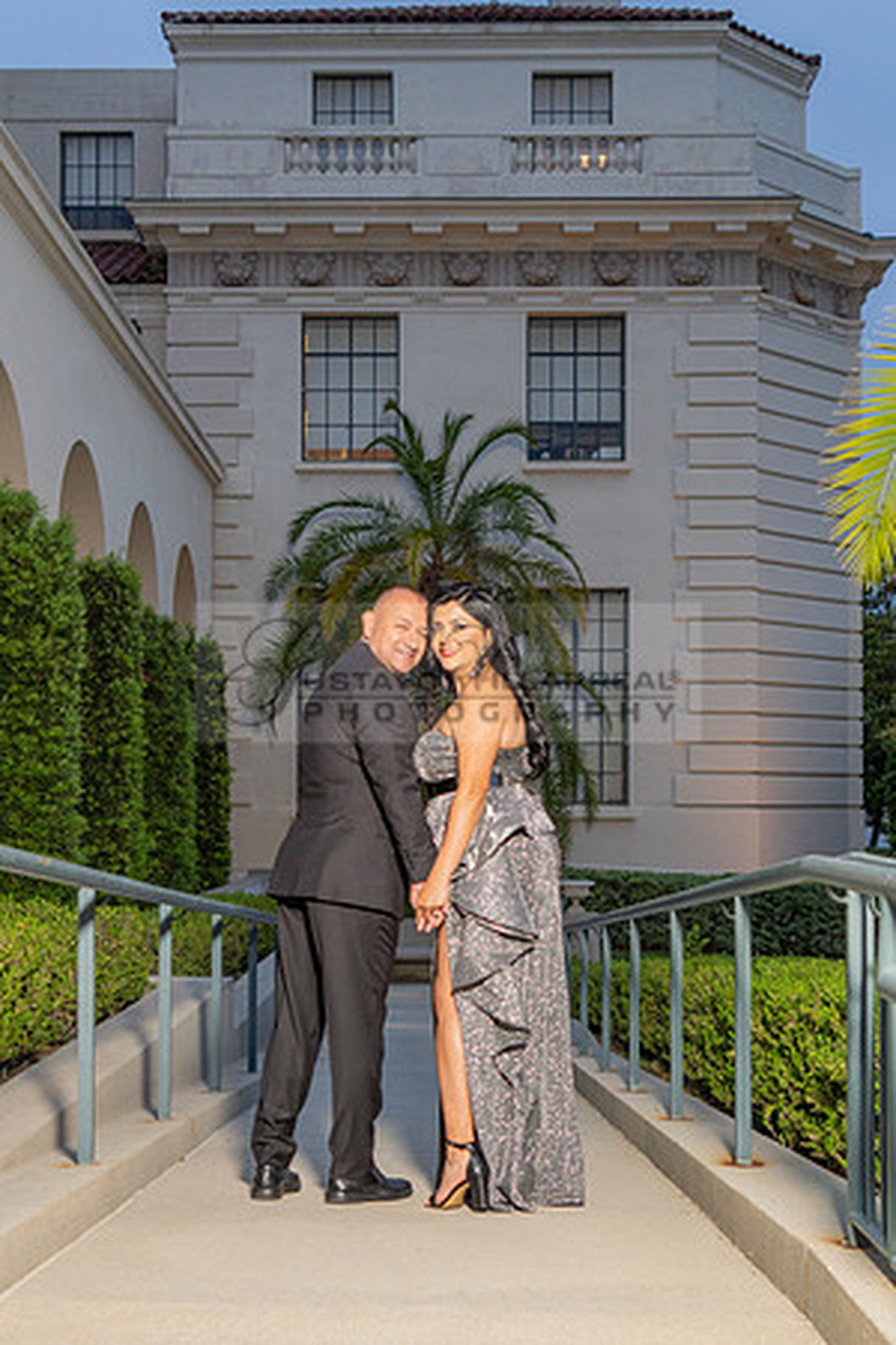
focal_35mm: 47
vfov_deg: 41.6
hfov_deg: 28.5
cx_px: 418
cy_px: 756
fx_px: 1763
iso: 400
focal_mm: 28
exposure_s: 1/200
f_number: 4
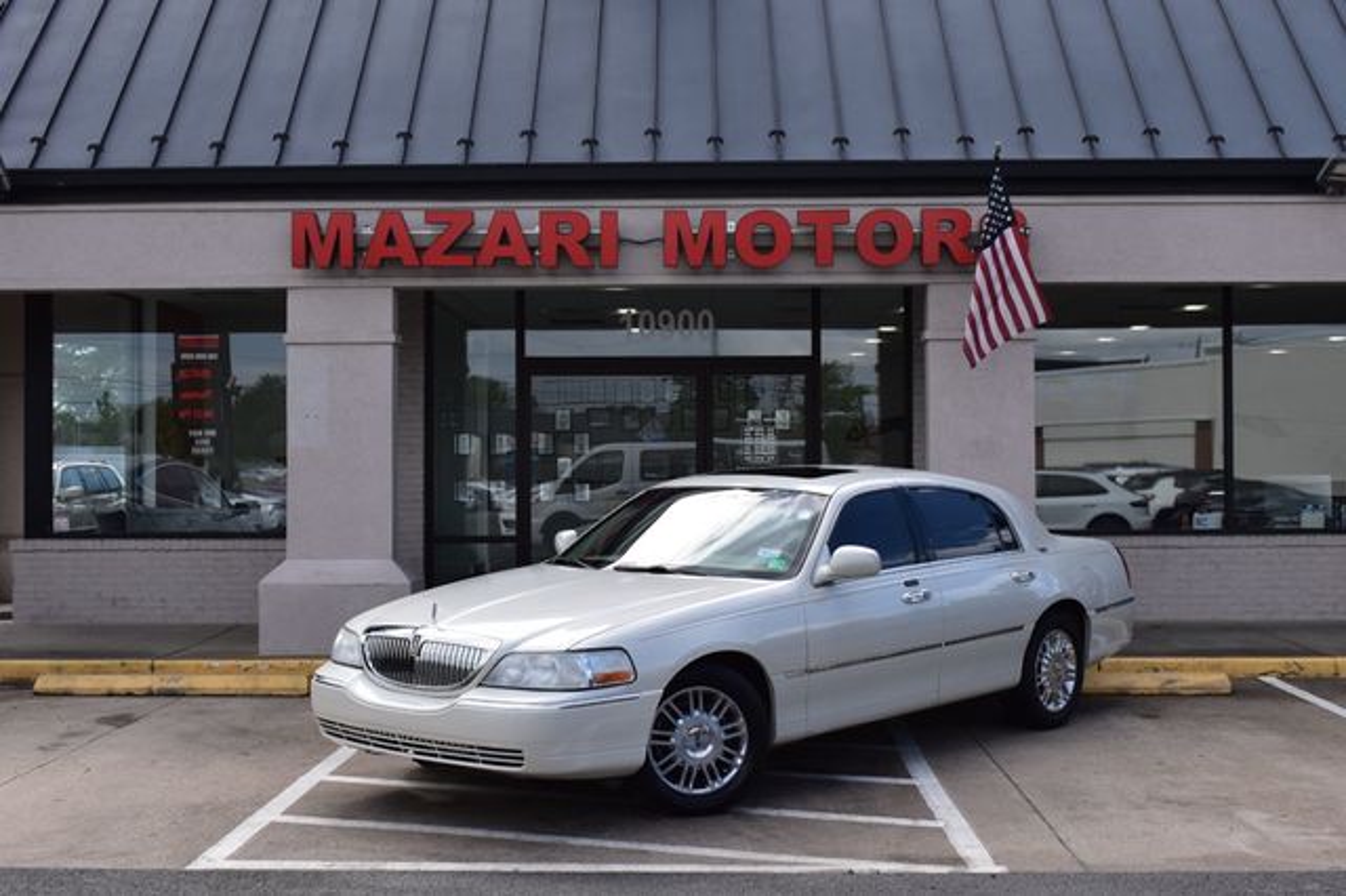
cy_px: 448
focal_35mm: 46
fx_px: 1738
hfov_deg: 42.3
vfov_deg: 28.9
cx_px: 673
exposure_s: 1/400
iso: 400
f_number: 11
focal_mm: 31
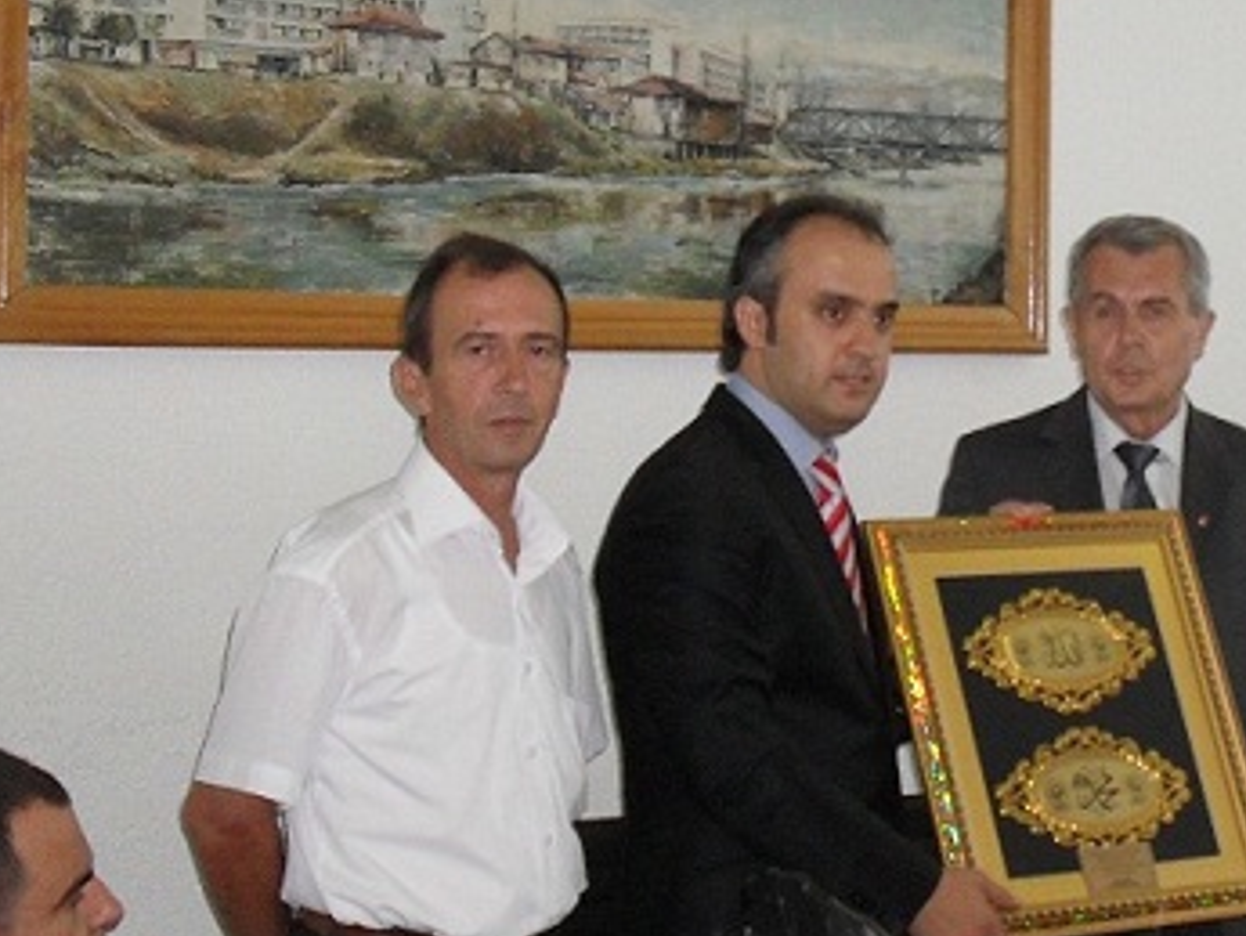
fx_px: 2593
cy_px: 463
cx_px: 1121
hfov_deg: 26.1
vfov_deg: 20.5
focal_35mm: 72
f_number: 2.8
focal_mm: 6.3
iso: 200
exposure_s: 1/45
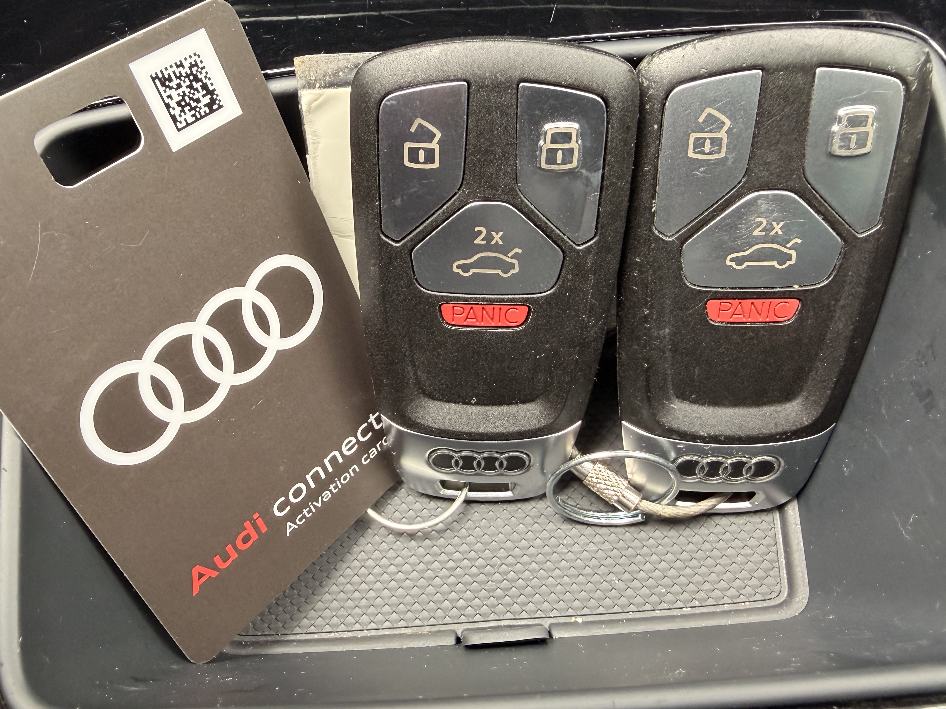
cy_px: 329
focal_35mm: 28
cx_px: 464
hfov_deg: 63.4
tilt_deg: -61.8
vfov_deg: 49.7
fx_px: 765
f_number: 2.2
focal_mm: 2.22
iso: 320
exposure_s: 1/80
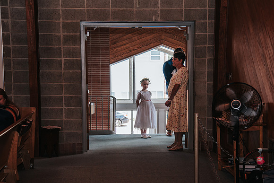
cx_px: 137
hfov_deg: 28.9
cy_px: 109
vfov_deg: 19.5
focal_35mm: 70
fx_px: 533
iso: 560
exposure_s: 1/200
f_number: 4
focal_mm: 58
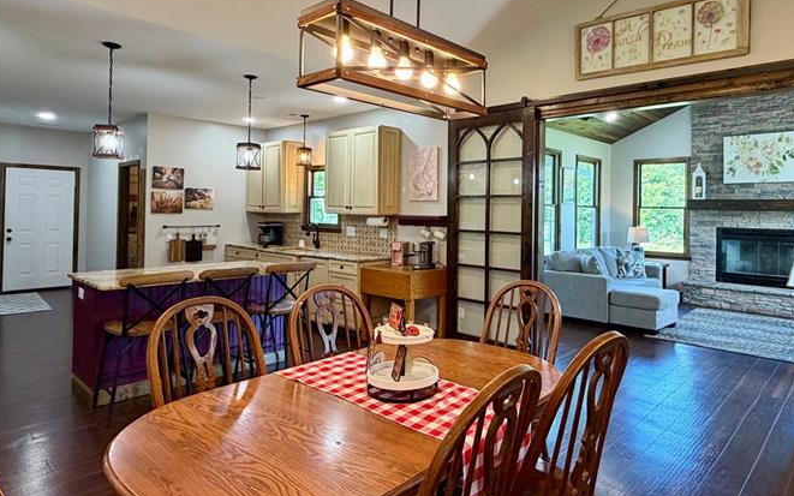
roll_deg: -1.1
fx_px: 498
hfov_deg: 76.7
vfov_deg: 52.7
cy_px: 203
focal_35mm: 23
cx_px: 453
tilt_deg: +0.6
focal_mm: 2.22
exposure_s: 1/60
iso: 250
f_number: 2.2
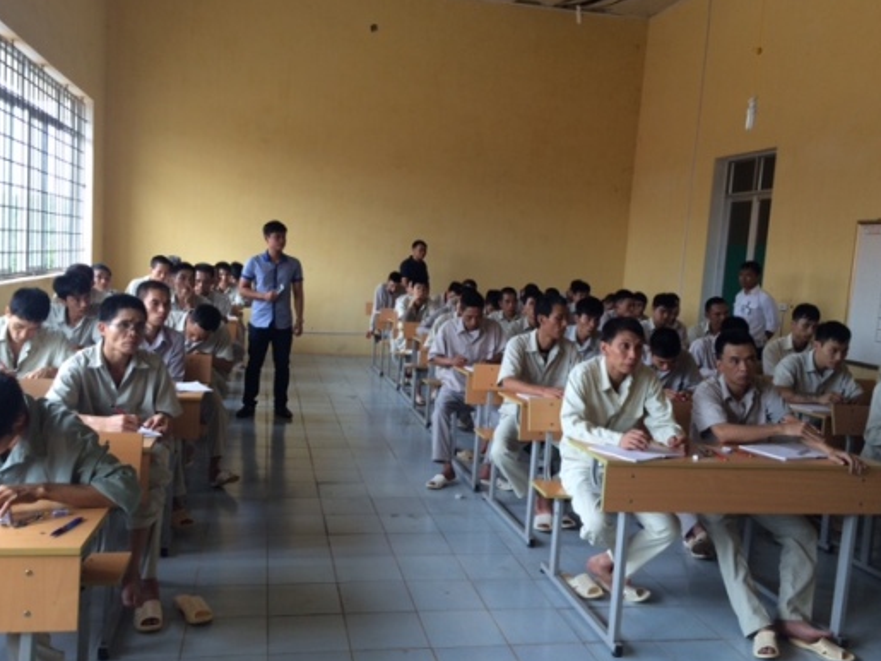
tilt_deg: -8.1
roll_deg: -3.6
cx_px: 424
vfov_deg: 45.4
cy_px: 325
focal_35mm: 31
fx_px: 789
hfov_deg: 58.3
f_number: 2.2
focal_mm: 4.15
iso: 50
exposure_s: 1/120
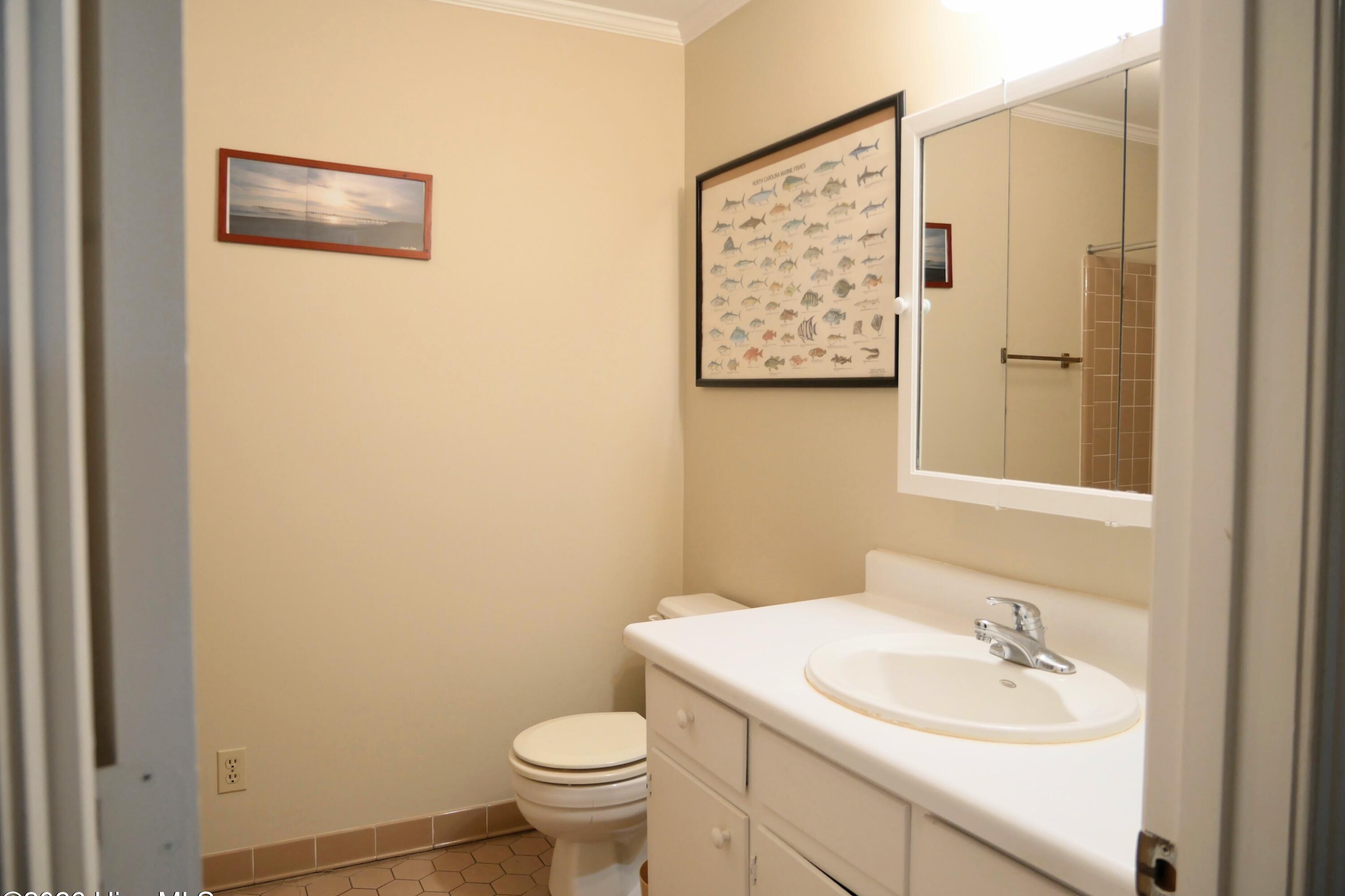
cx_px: 673
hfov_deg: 71.5
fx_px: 934
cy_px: 444
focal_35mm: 25
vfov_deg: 51.3
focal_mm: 12
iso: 250
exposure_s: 1/60
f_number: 3.5
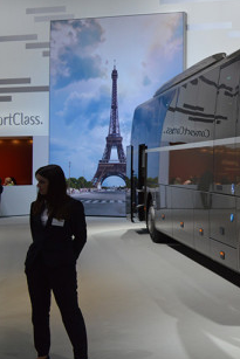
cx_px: 348
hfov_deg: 21.5
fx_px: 539
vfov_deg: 36.8
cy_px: 162
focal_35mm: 54
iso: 400
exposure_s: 1/100
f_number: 5
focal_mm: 18
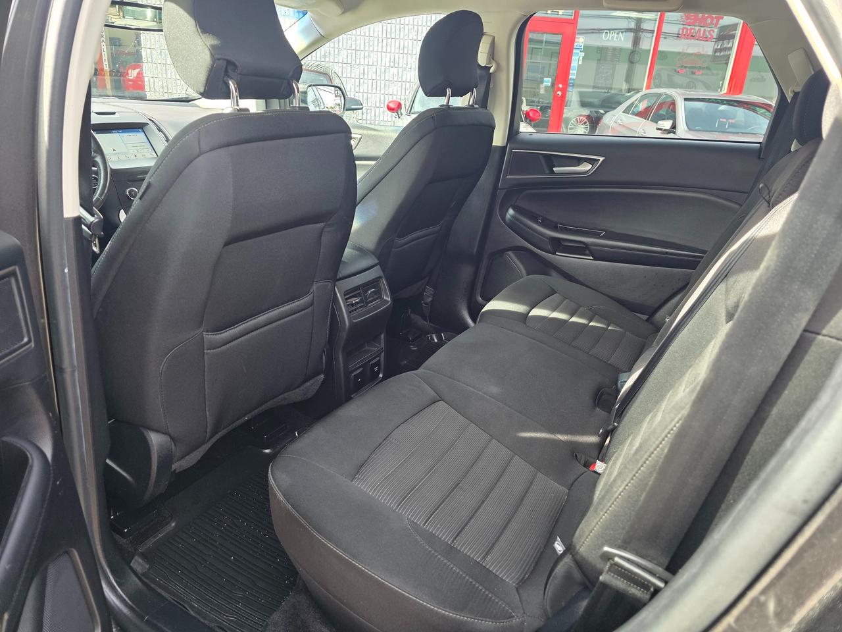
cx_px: 421
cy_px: 316
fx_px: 559
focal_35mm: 23
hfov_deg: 73.9
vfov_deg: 58.9
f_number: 1.7
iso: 100
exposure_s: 1/180
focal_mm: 6.3
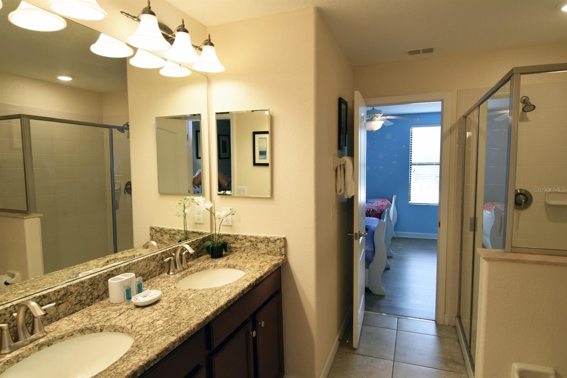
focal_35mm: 20
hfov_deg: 85.4
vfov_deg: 63.2
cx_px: 284
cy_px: 189
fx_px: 307
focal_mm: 13
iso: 400
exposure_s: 1/100
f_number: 5
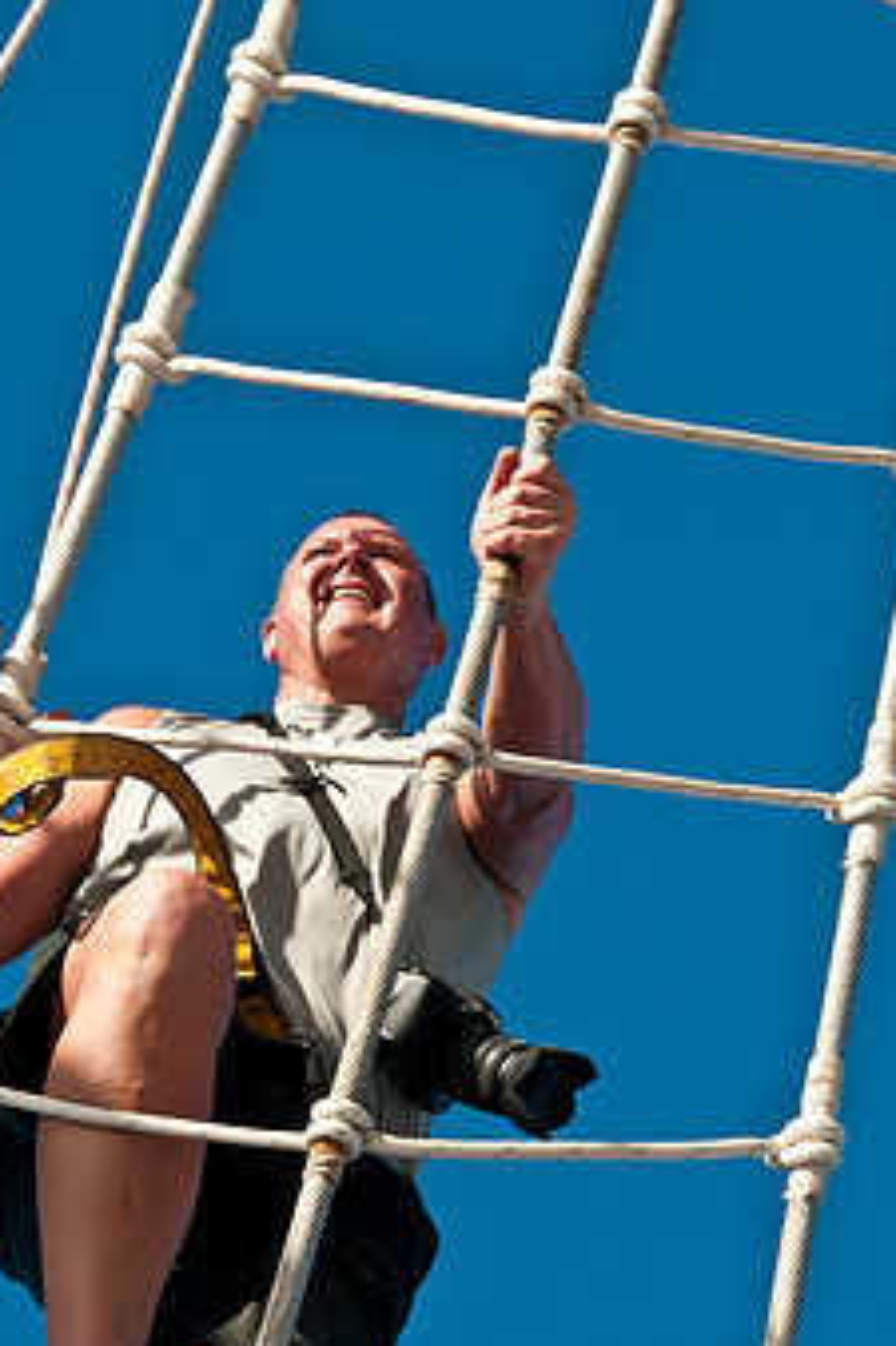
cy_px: 733
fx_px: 7088
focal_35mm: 190
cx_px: 484
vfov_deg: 10.8
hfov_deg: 7.2
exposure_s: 1/320
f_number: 8
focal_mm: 95
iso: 200
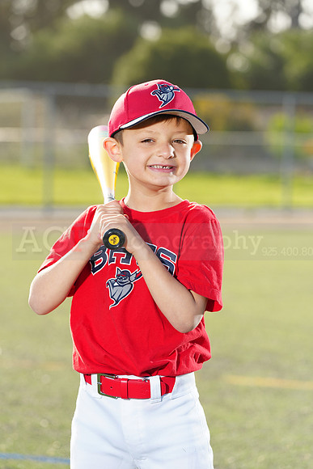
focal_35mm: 147
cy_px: 234
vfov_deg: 14.0
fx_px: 1916
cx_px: 156
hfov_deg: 9.3
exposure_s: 1/250
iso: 100
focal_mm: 147
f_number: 5
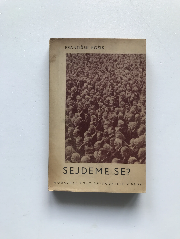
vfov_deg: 63.4
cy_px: 120
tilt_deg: -88.4
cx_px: 90
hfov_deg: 49.7
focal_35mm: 28
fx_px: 194
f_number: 1.8
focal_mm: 3.99
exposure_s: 1/100
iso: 40
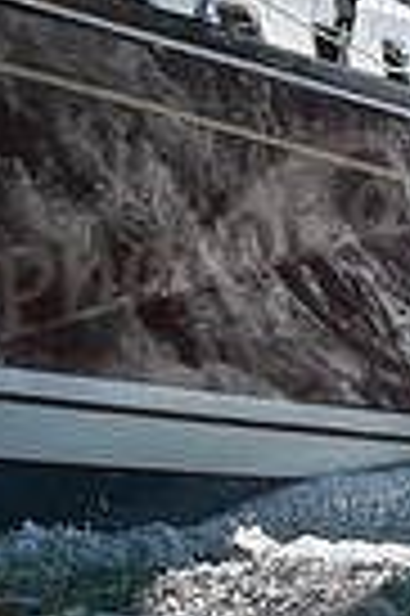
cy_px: 52
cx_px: -239
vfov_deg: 5.0
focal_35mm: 415
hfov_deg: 3.3
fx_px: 7107
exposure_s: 1/2500
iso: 250
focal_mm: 98
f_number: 5.6
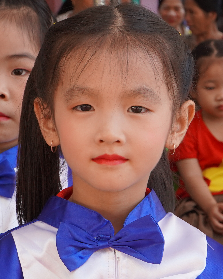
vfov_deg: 12.9
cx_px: 137
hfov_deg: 10.4
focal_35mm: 149
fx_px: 1229
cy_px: 170
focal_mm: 52
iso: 1000
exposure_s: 1/160
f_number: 11
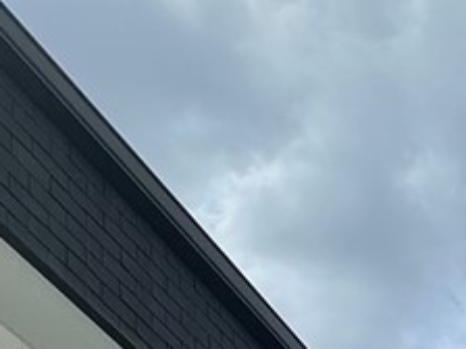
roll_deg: -2.4
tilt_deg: +27.6
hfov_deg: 18.5
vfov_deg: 14.1
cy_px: 482
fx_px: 1346
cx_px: 568
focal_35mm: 100
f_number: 2.2
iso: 50
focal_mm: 2.22
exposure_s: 1/3300
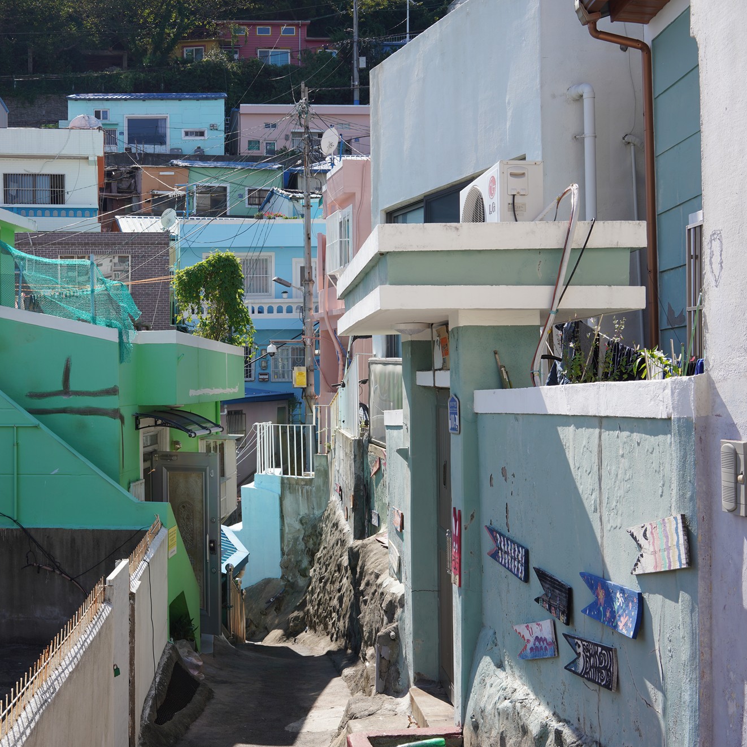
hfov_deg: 37.0
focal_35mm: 45
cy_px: 376
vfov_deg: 37.6
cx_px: 231
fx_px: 1099
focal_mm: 35
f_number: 10
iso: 125
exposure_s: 1/125
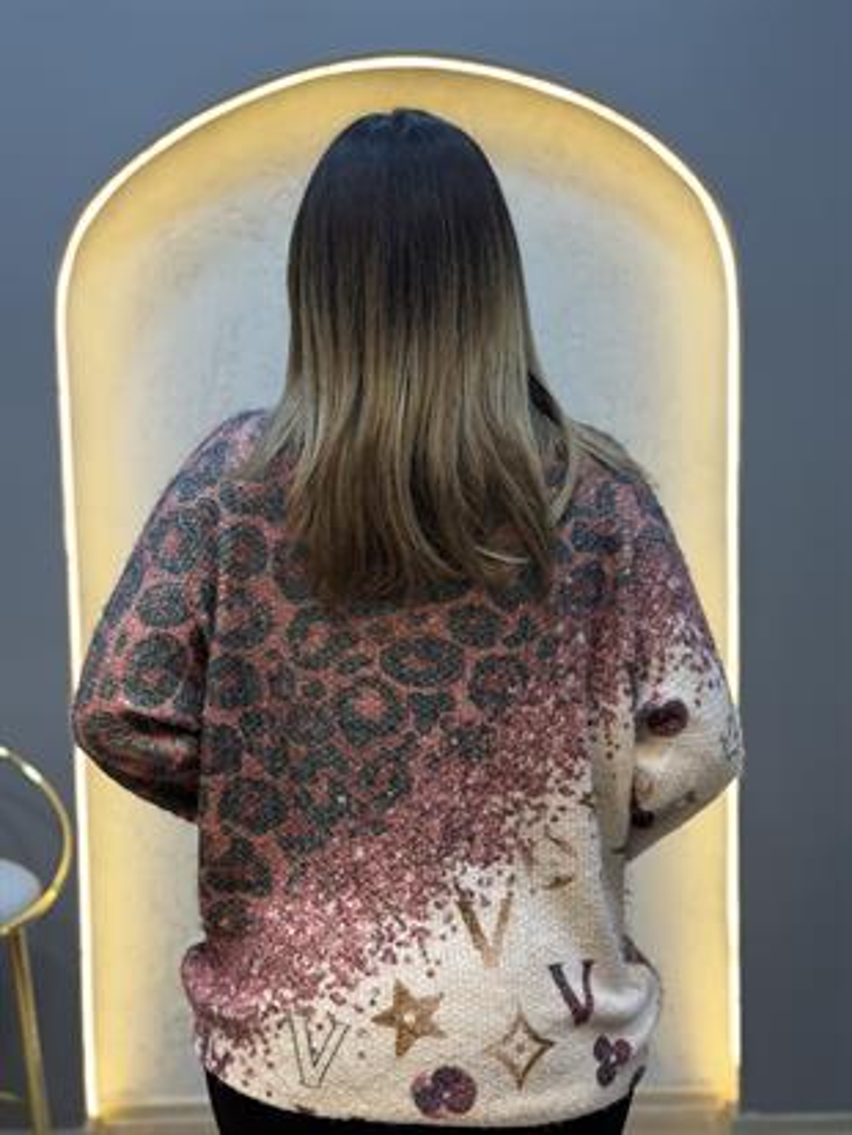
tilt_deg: -6.1
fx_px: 1574
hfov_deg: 30.3
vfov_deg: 39.6
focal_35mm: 48
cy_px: 568
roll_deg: +1.1
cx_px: 426
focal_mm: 6.76
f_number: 1.78
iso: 50
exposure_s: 1/100
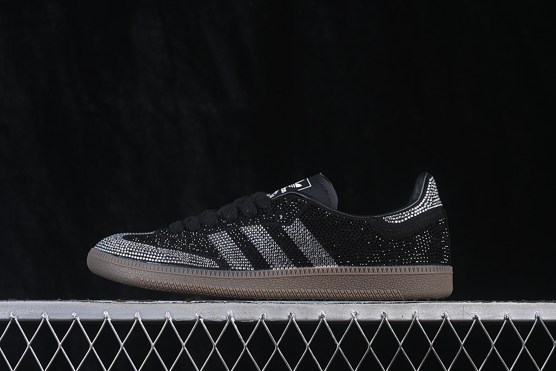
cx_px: 278
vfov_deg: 18.2
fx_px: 1158
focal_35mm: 75
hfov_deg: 27.0
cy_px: 186
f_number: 6.3
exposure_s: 1/60
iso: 160
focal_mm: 50
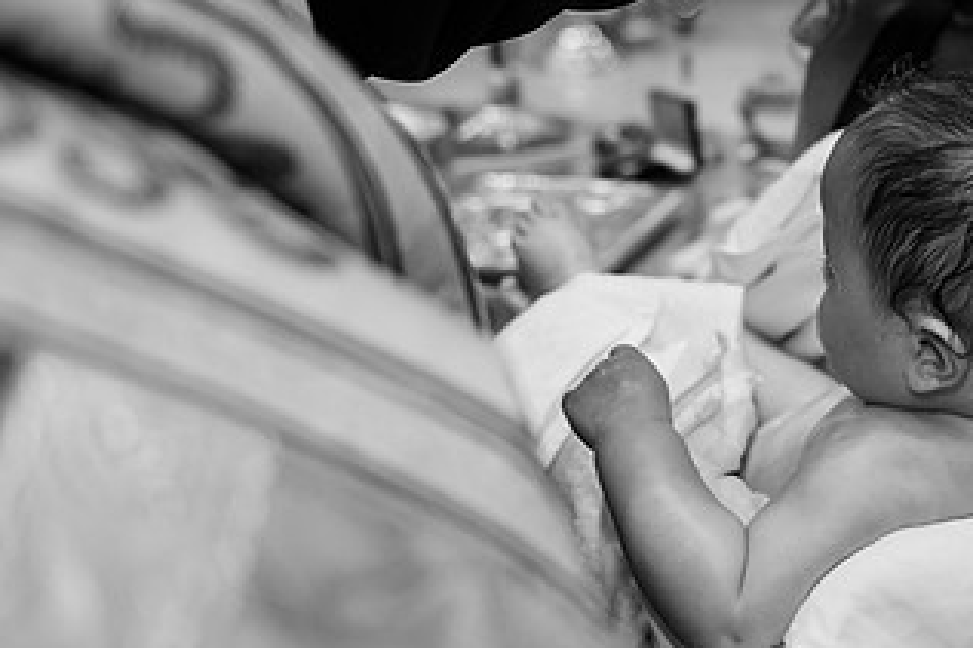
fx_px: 1810
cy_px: 172
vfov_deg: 20.2
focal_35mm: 67
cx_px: 1018
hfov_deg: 27.9
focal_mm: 31
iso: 400
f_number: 3.2
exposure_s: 1/125
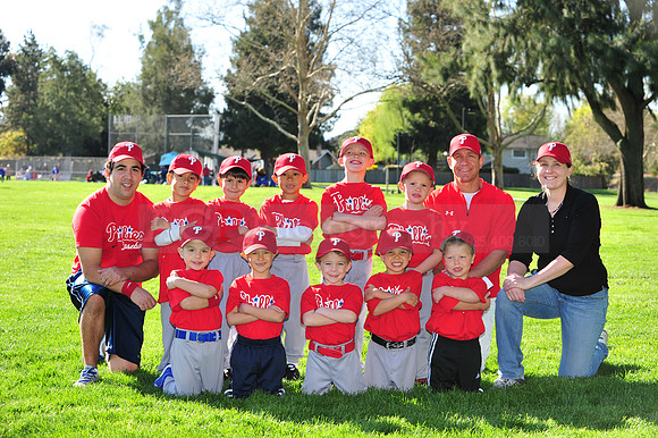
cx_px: 329
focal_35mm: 80
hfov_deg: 25.4
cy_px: 219
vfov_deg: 17.0
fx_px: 1461
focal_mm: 80
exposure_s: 1/250
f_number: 7.1
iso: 200
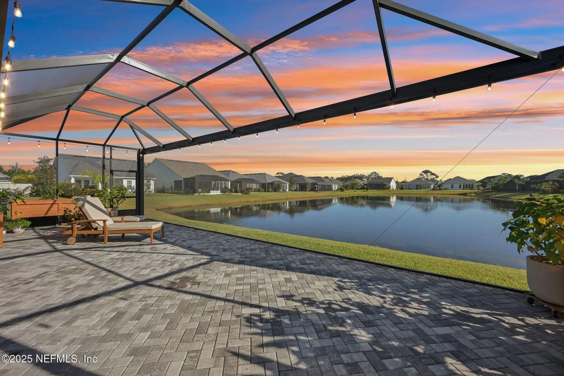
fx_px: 219
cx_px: 282
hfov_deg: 104.2
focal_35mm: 14
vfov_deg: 81.2
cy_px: 188
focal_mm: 14
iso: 100
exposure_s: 1/125
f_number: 8
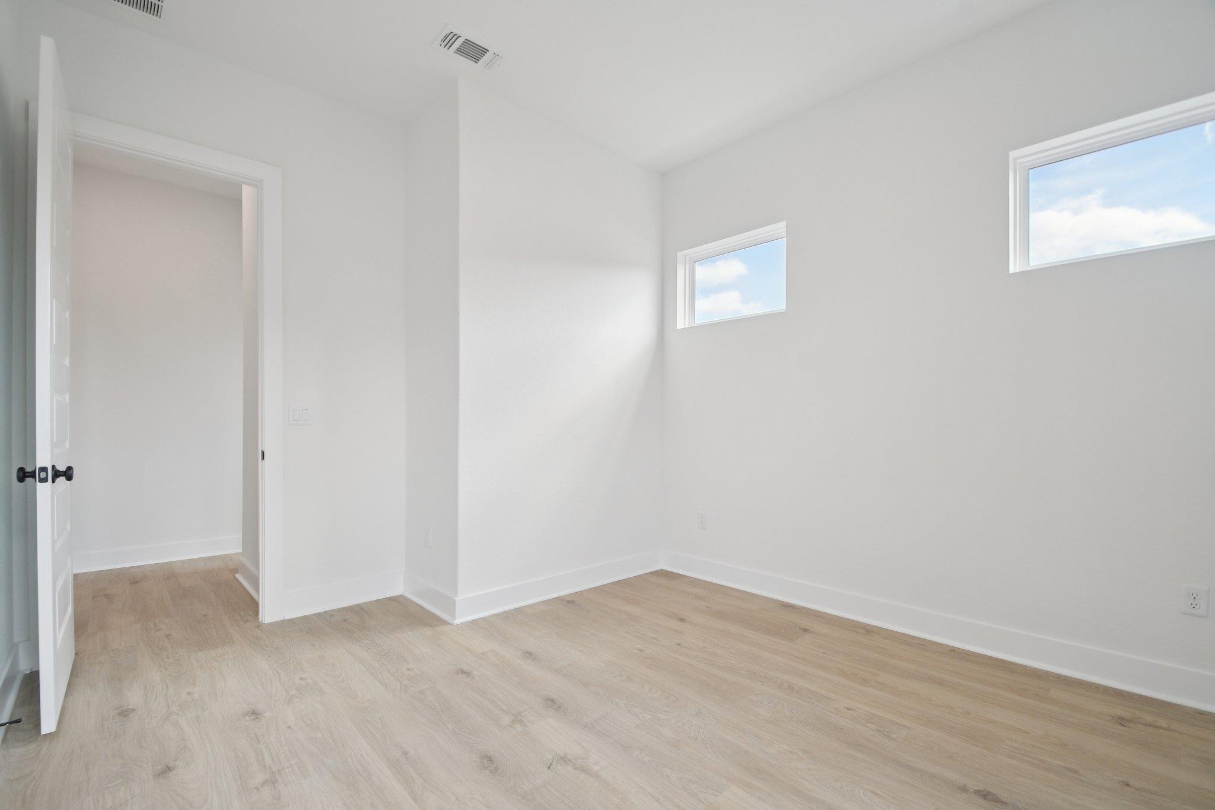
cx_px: 608
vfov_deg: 77.3
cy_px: 405
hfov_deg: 100.4
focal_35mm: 15
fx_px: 506
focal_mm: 10
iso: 400
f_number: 8
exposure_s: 1/50
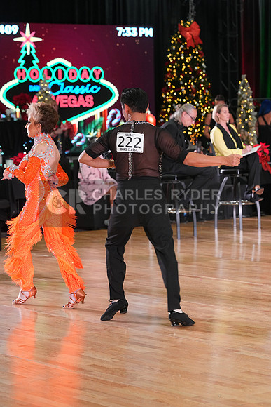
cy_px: 204
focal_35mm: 121
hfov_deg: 11.3
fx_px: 1365
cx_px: 136
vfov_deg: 16.9
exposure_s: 1/200
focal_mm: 121
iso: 2500
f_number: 5
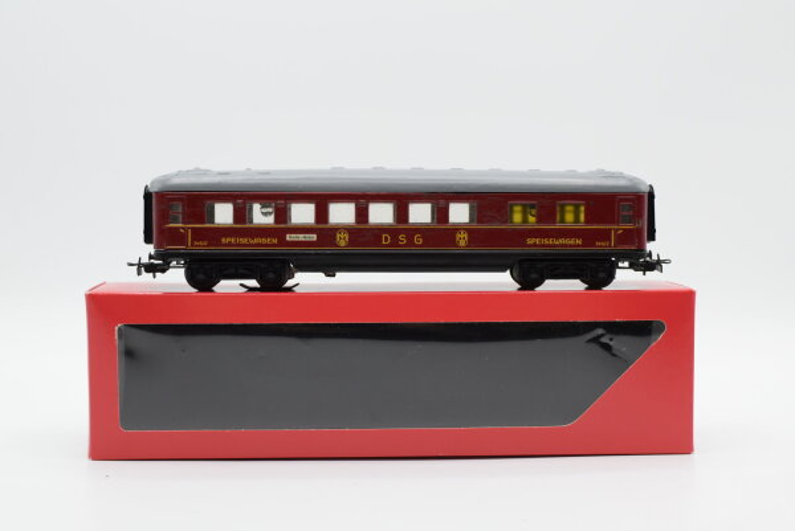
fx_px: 1160
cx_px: 398
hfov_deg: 37.8
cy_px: 266
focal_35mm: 52
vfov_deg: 25.8
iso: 400
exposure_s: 1/160
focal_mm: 35
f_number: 8
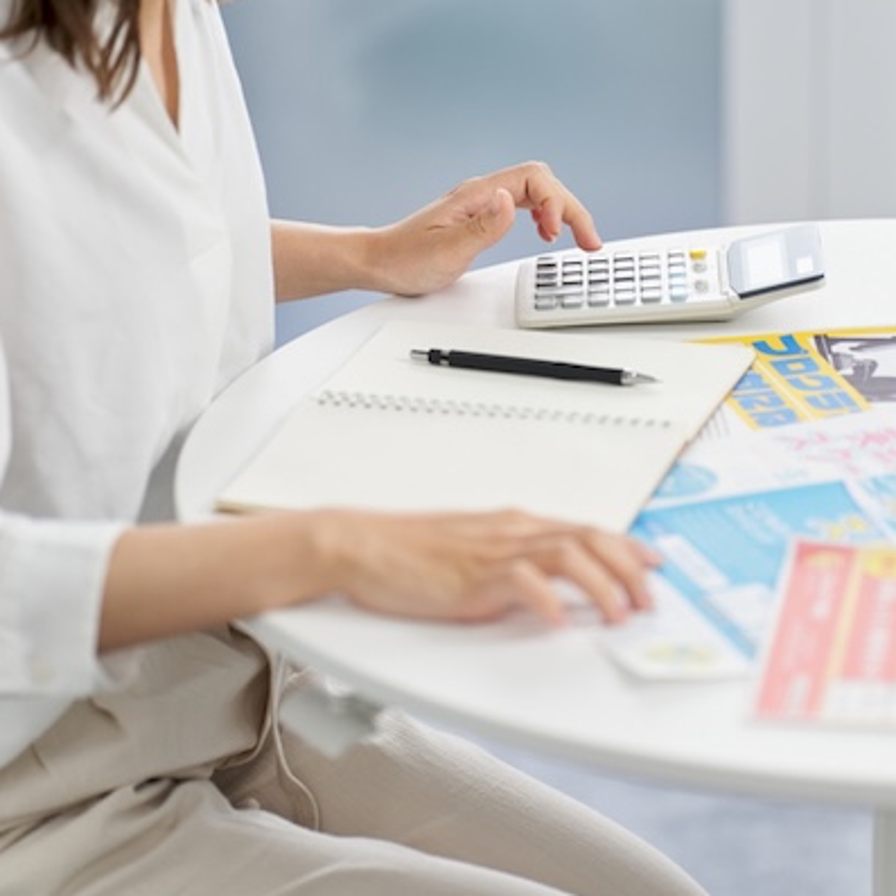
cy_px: 449
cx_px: 564
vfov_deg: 12.0
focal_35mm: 145
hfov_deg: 12.0
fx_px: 4246
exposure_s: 1/125
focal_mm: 113
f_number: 2.8
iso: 200
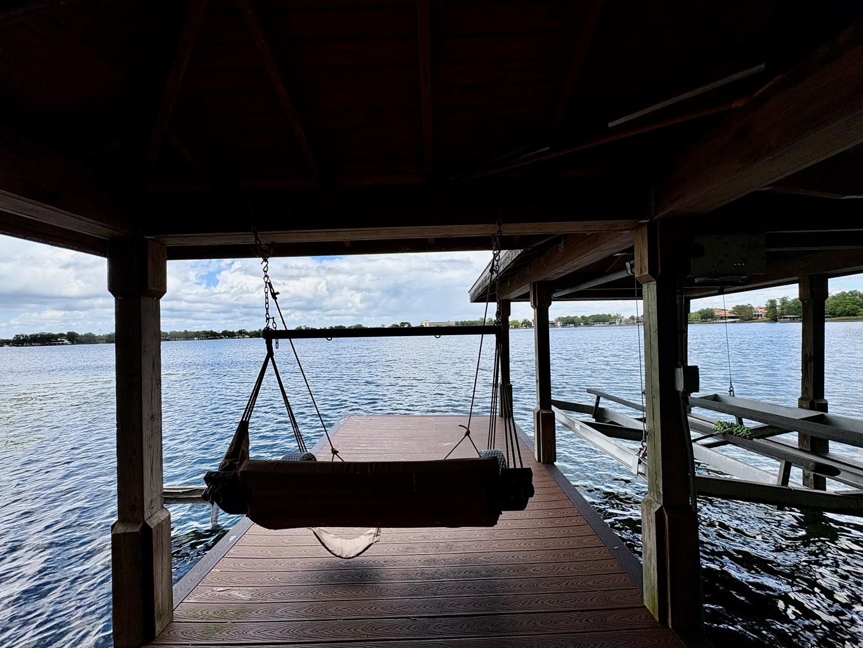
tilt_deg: +2.0
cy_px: 333
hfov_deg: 98.2
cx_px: 436
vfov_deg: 81.7
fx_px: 374
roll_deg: +3.0
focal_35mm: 15
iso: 40
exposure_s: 1/2028
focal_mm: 2.22
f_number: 2.2
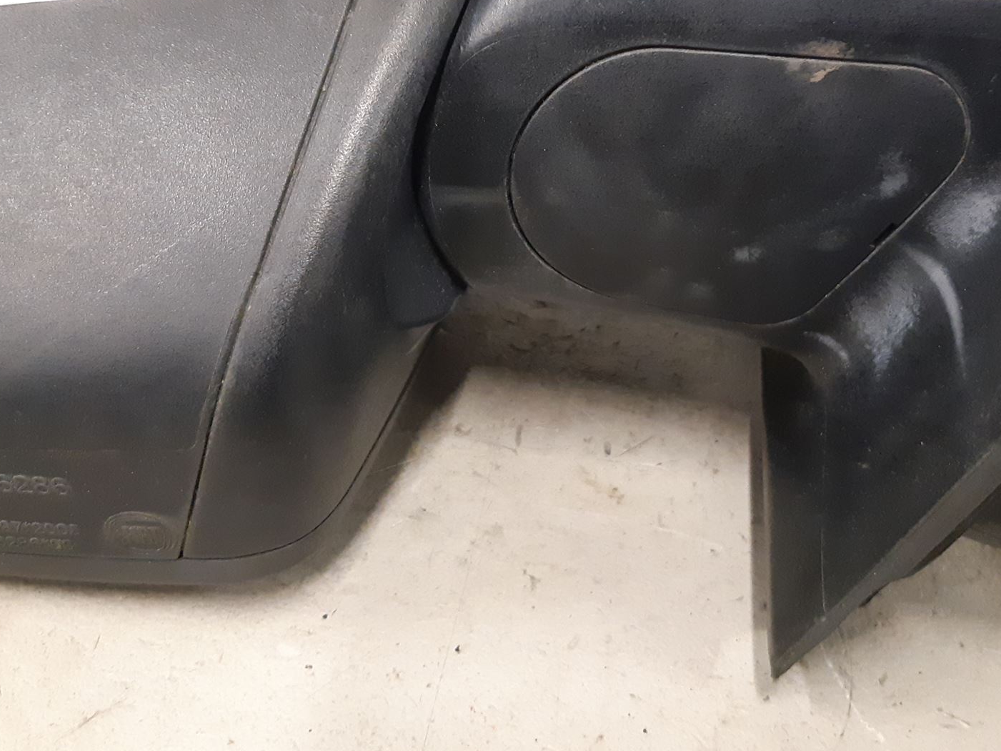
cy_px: 219
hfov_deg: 48.8
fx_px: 1099
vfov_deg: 37.1
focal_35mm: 38
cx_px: 584
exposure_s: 1/50
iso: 400
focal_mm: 3.93
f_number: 1.7
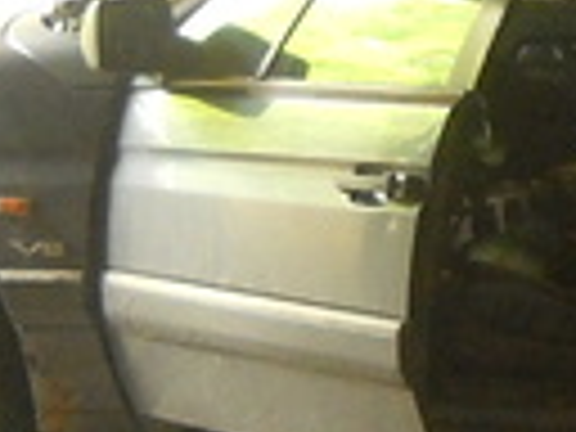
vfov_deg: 5.9
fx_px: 4210
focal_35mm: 253
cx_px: 801
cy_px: 22
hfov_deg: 7.7
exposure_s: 1/30
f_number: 3.1
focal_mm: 6.72
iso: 400
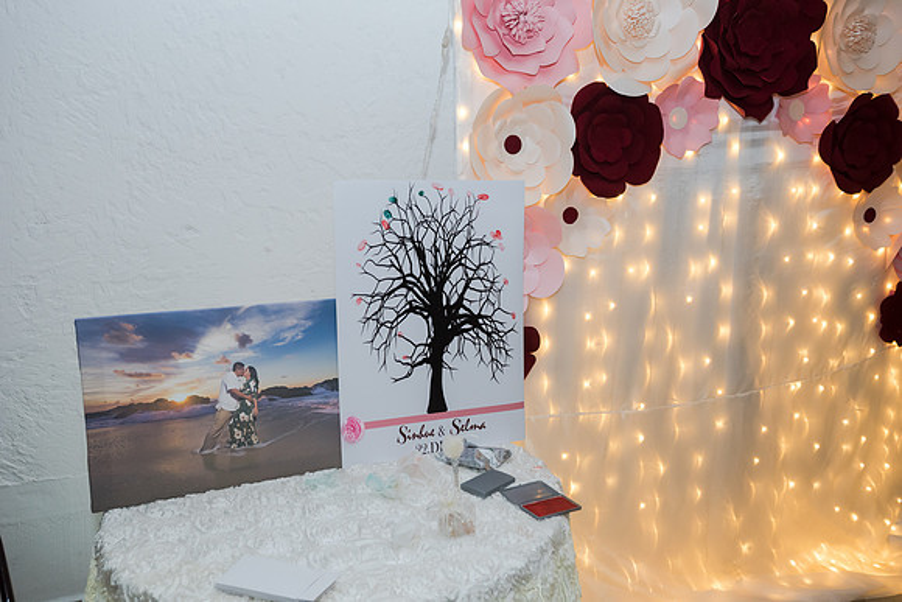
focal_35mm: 30
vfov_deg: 43.6
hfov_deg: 61.9
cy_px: 301
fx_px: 752
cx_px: 451
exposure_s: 1/100
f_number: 3.5
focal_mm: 30
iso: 1600
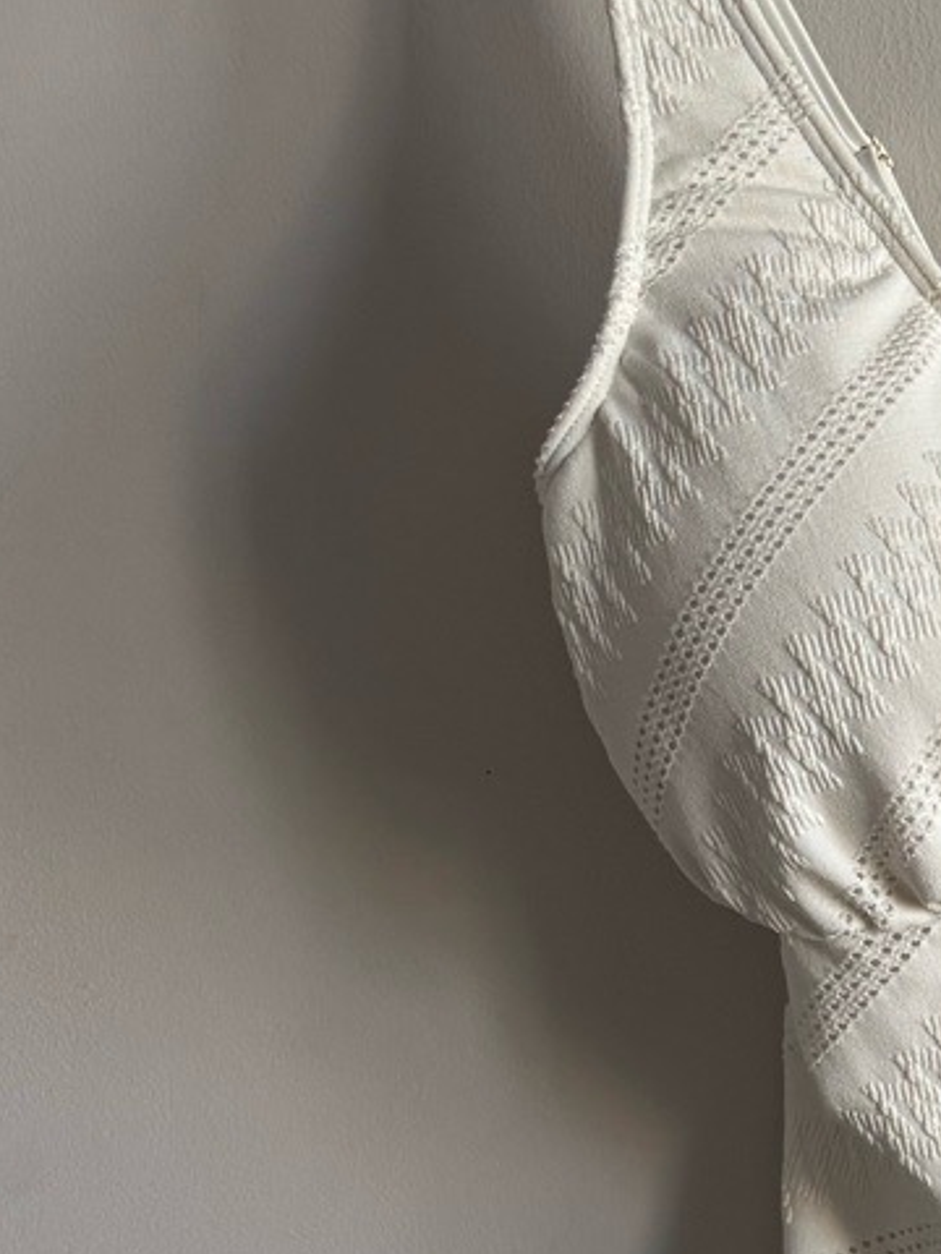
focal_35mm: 80
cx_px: 1210
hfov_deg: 17.3
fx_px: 2900
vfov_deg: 24.2
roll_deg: -1.2
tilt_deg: -10.8
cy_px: 933
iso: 200
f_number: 1.78
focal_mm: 6.76
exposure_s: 1/83
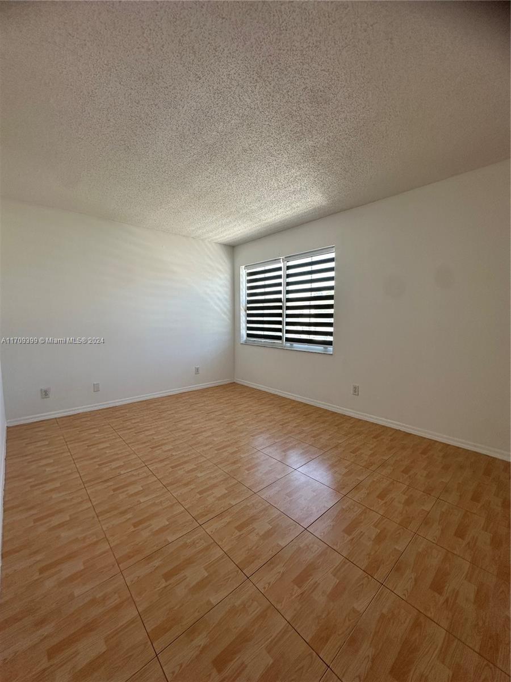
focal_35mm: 14
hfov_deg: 85.7
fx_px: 276
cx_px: 256
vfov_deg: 102.1
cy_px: 341
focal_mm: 2.22
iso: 125
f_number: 2.2
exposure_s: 1/120
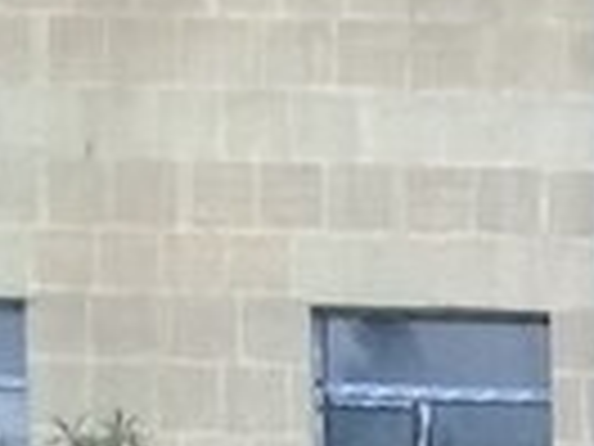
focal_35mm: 155
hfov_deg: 11.9
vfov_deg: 8.7
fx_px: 2660
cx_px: 994
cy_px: 1061
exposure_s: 1/17
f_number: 2.2
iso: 250
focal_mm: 3.3
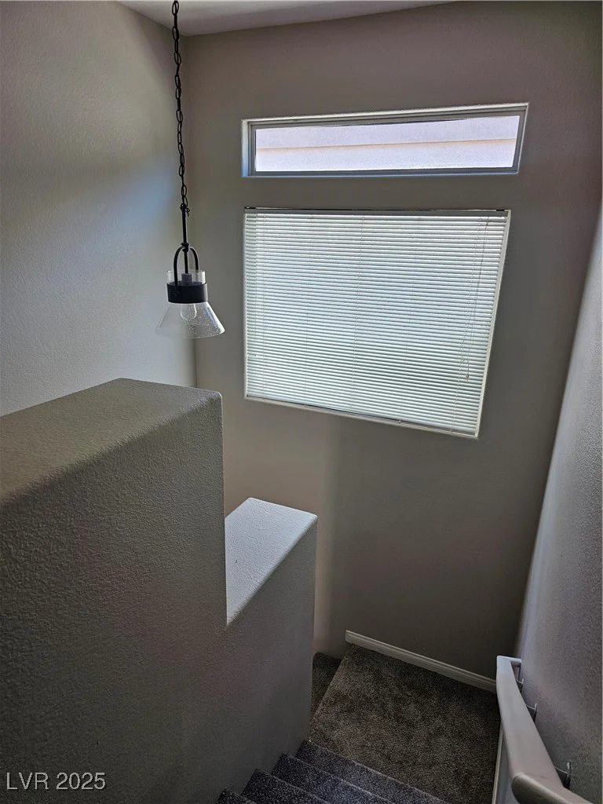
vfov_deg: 73.9
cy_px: 402
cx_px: 302
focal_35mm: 23
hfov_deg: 58.9
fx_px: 534
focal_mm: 6.3
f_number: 1.7
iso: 80
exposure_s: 1/207
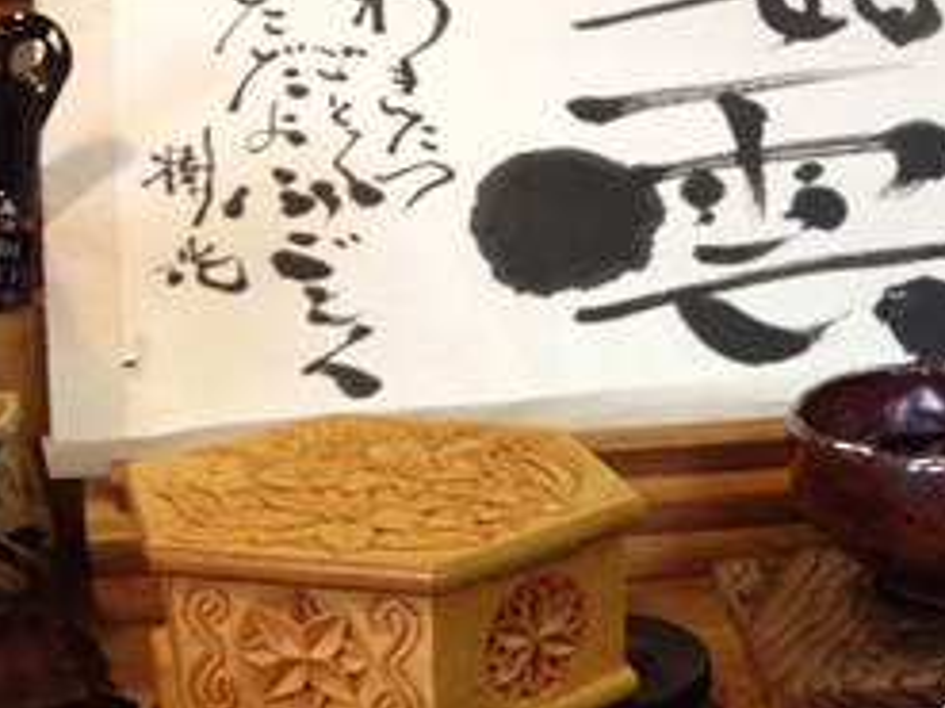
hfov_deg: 28.5
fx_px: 1855
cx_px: 601
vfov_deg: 21.2
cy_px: 603
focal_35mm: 68
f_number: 2.4
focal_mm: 4.28
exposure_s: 1/15
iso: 50
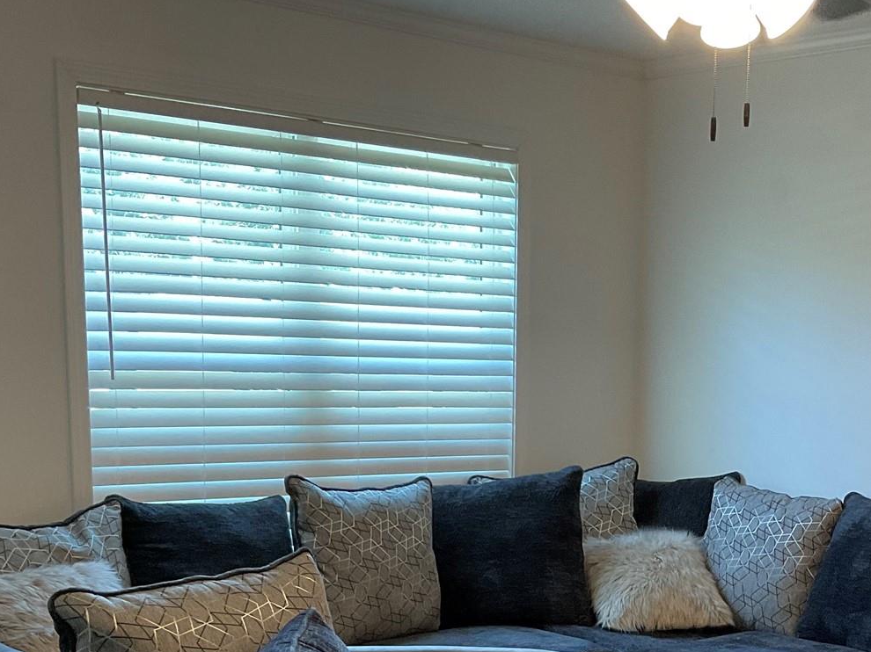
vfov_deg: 23.5
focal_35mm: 60
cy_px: 629
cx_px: 700
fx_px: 1509
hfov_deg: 31.3
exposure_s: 1/60
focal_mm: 3
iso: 80
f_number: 1.8
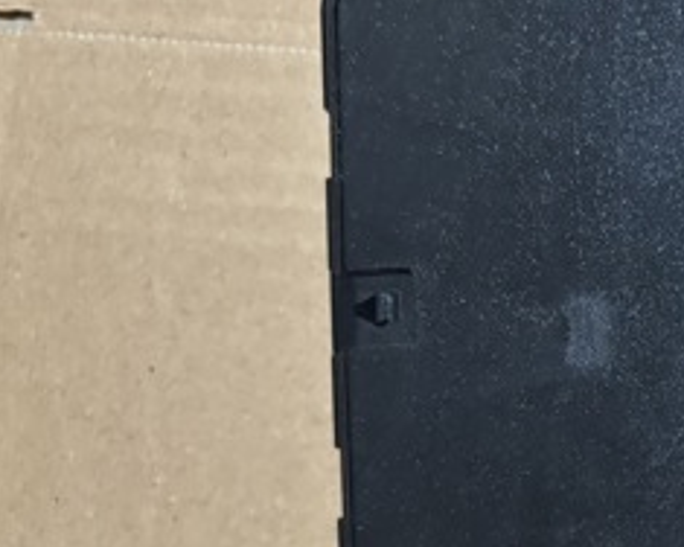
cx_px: 838
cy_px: 463
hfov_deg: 24.7
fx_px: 1397
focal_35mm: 69
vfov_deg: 21.8
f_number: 1.6
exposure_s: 1/50
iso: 400
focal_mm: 5.96
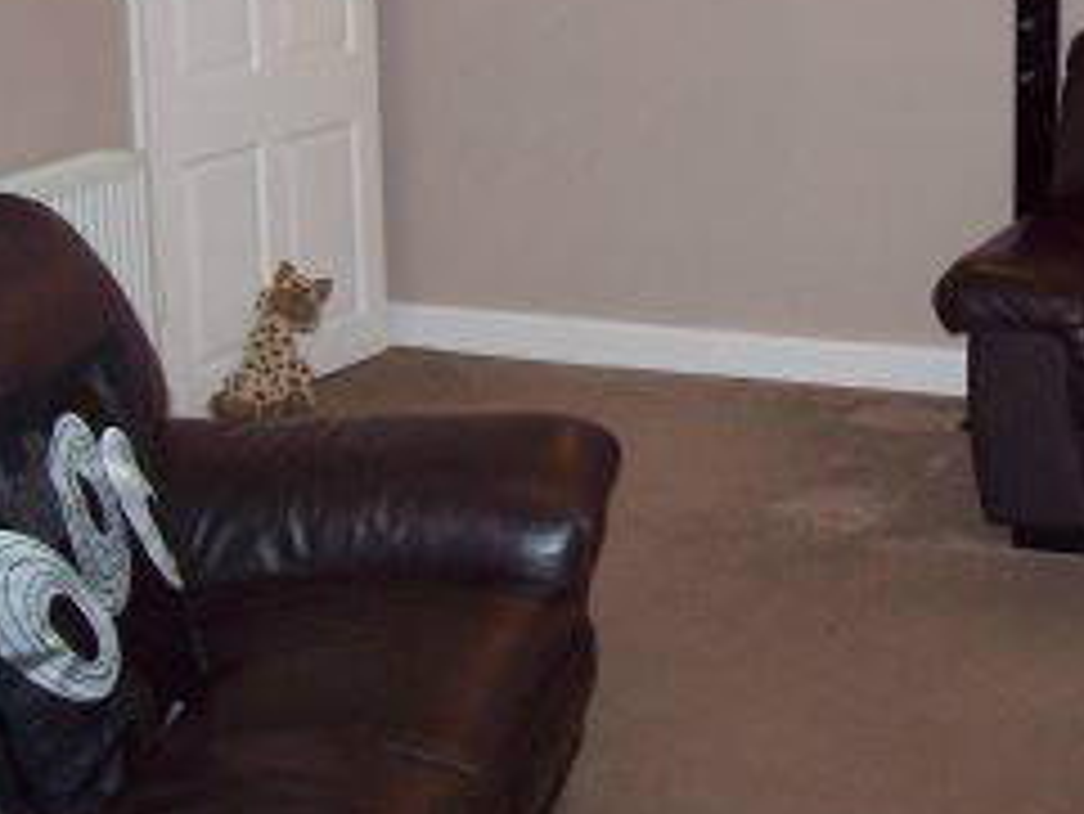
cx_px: 747
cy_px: 184
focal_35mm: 67
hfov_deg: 28.7
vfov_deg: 21.7
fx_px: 2099
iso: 200
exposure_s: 1/64
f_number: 2.7
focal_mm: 6
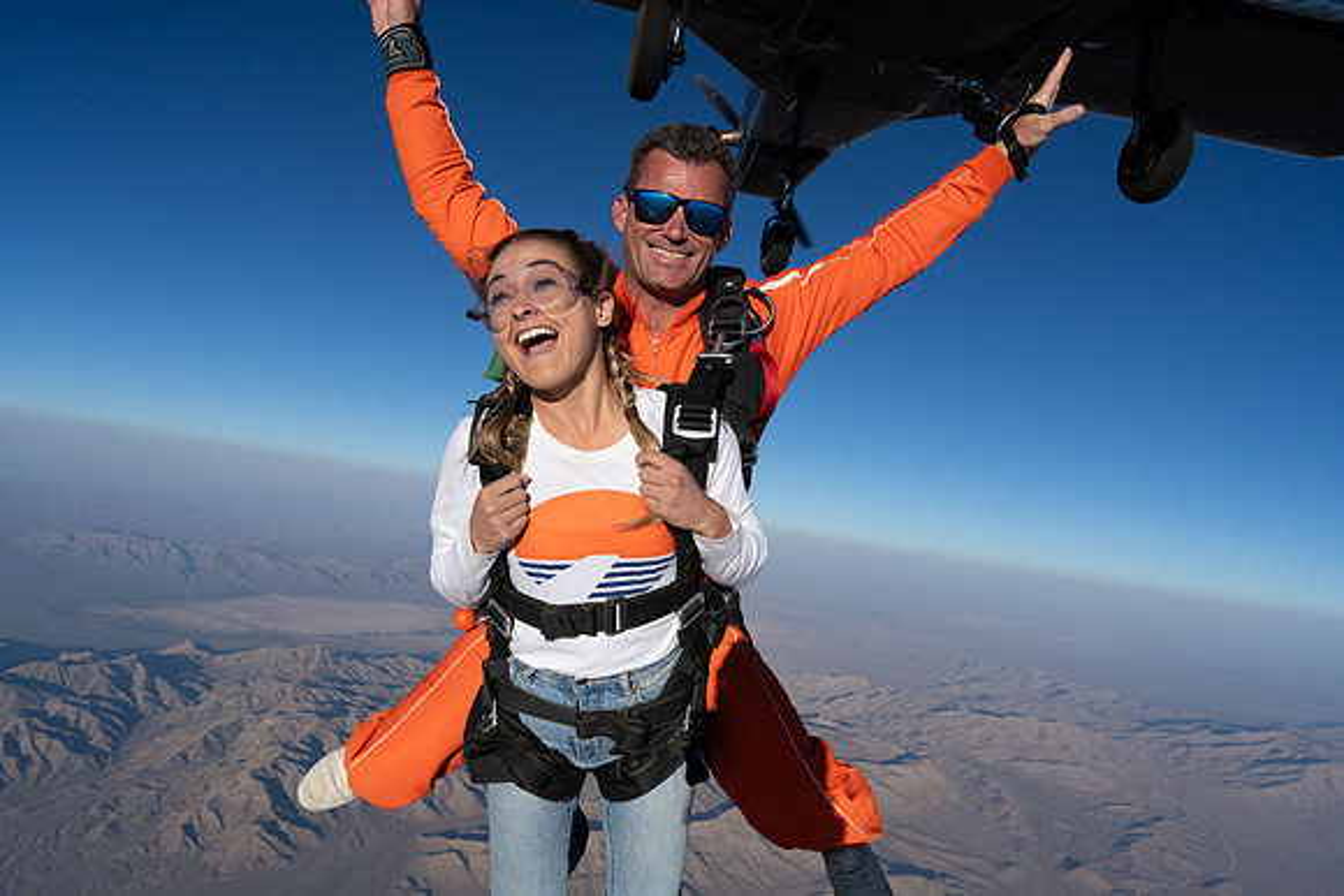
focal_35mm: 24
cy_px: 448
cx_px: 672
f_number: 11
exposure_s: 1/2000
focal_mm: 24
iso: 800
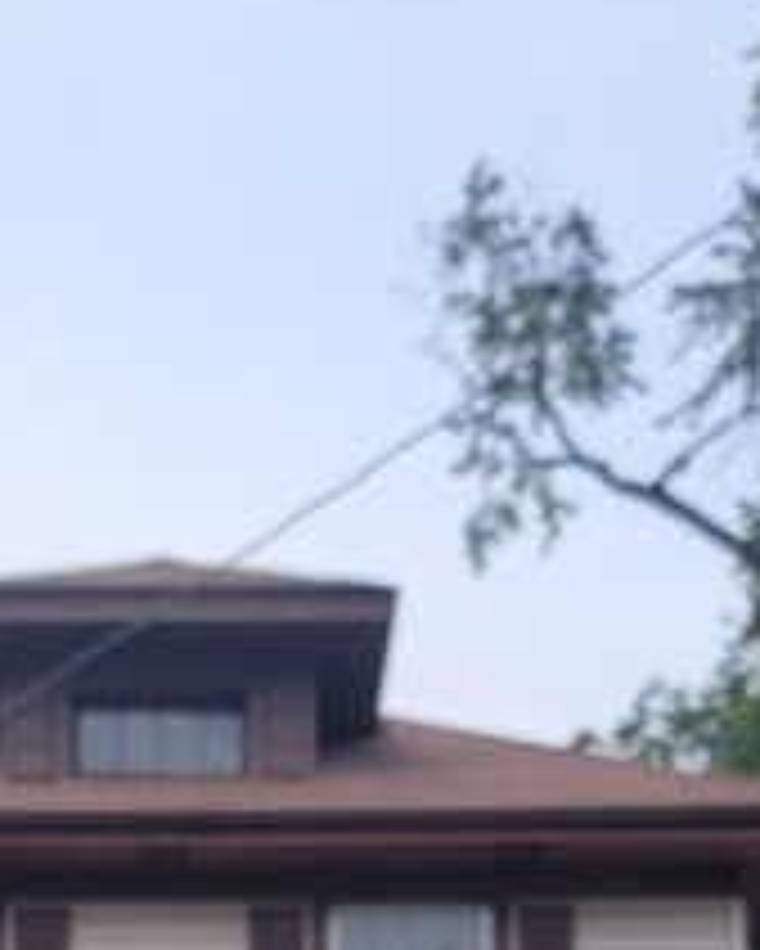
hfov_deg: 20.5
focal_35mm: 74
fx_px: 2079
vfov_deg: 21.7
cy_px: 1398
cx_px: 180
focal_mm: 6.7
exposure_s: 1/120
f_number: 1.8
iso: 64
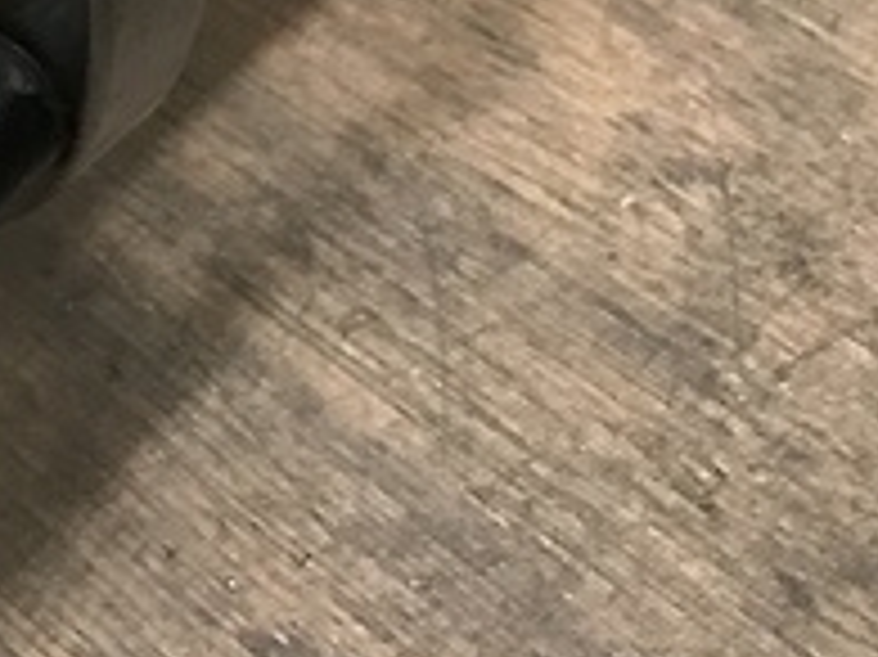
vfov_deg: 15.2
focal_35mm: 92
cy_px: -230
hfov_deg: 19.6
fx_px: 2332
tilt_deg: -46.9
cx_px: -275
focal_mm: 3.99
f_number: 1.8
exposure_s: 1/15
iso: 100
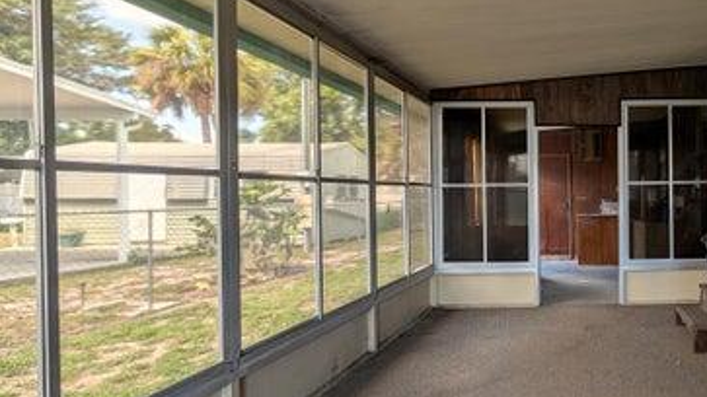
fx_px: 431
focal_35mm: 23
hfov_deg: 69.3
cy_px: 197
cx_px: 586
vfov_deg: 49.5
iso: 53
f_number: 1.7
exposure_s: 1/66.3
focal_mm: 2.02
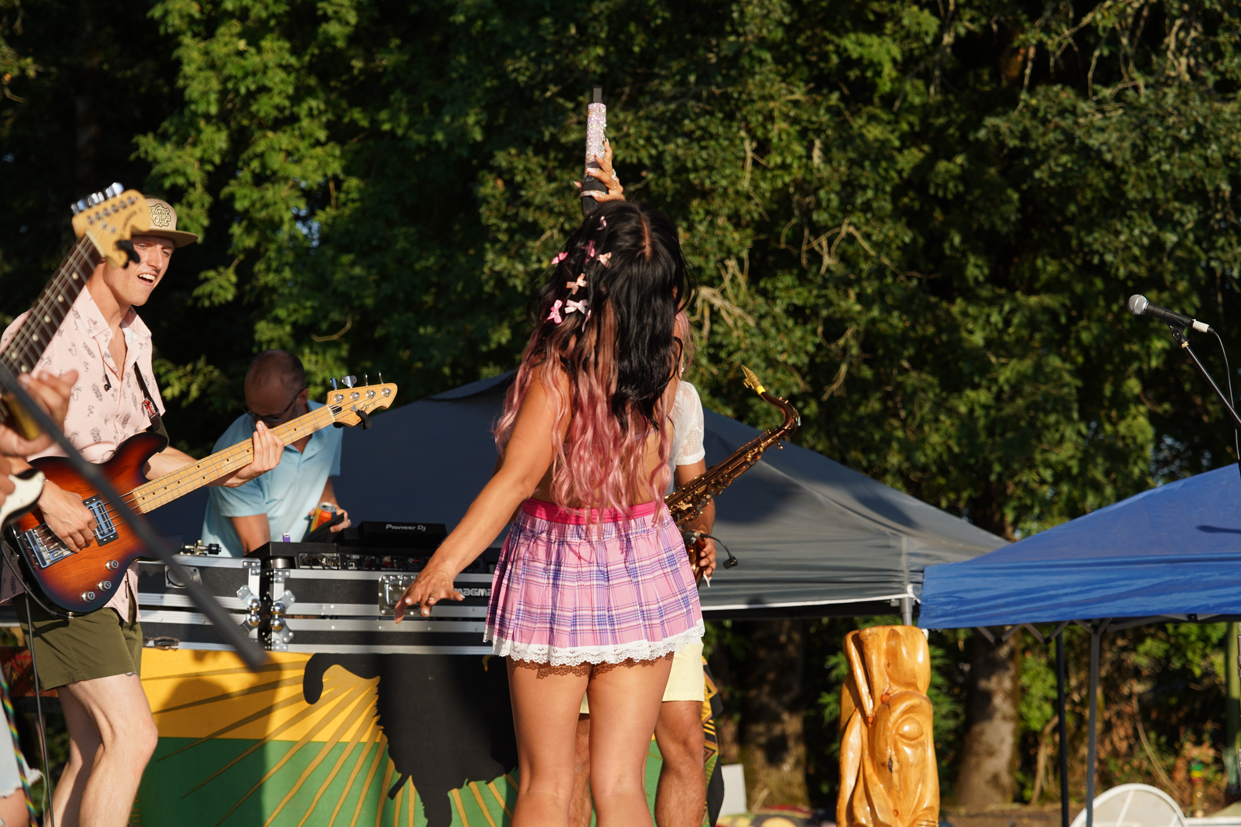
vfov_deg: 13.0
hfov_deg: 19.5
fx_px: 3619
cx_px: 620
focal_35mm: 105
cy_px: 414
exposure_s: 1/320
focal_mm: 105
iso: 100
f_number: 5.6
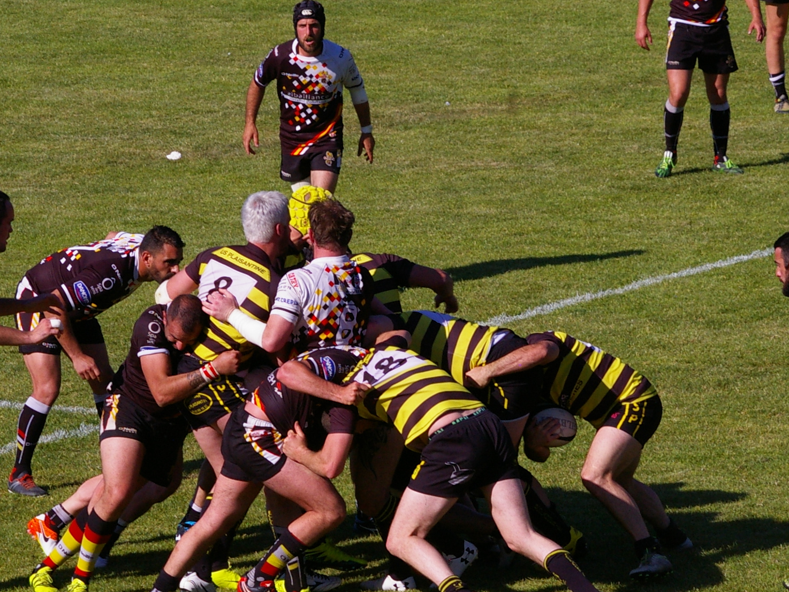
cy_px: 535
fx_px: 8045
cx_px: 456
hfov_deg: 5.6
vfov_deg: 4.2
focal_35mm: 353
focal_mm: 120
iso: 400
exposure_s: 1/500
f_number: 11
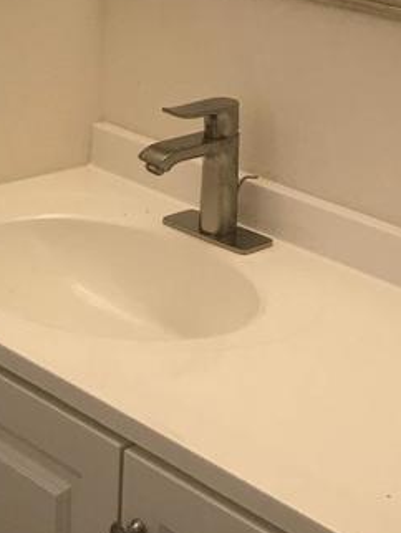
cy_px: 161
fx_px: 1373
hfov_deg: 16.6
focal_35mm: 89
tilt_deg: -16.2
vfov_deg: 21.9
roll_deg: -3.2
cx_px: 244
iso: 40
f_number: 1.8
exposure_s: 1/24
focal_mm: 3.99
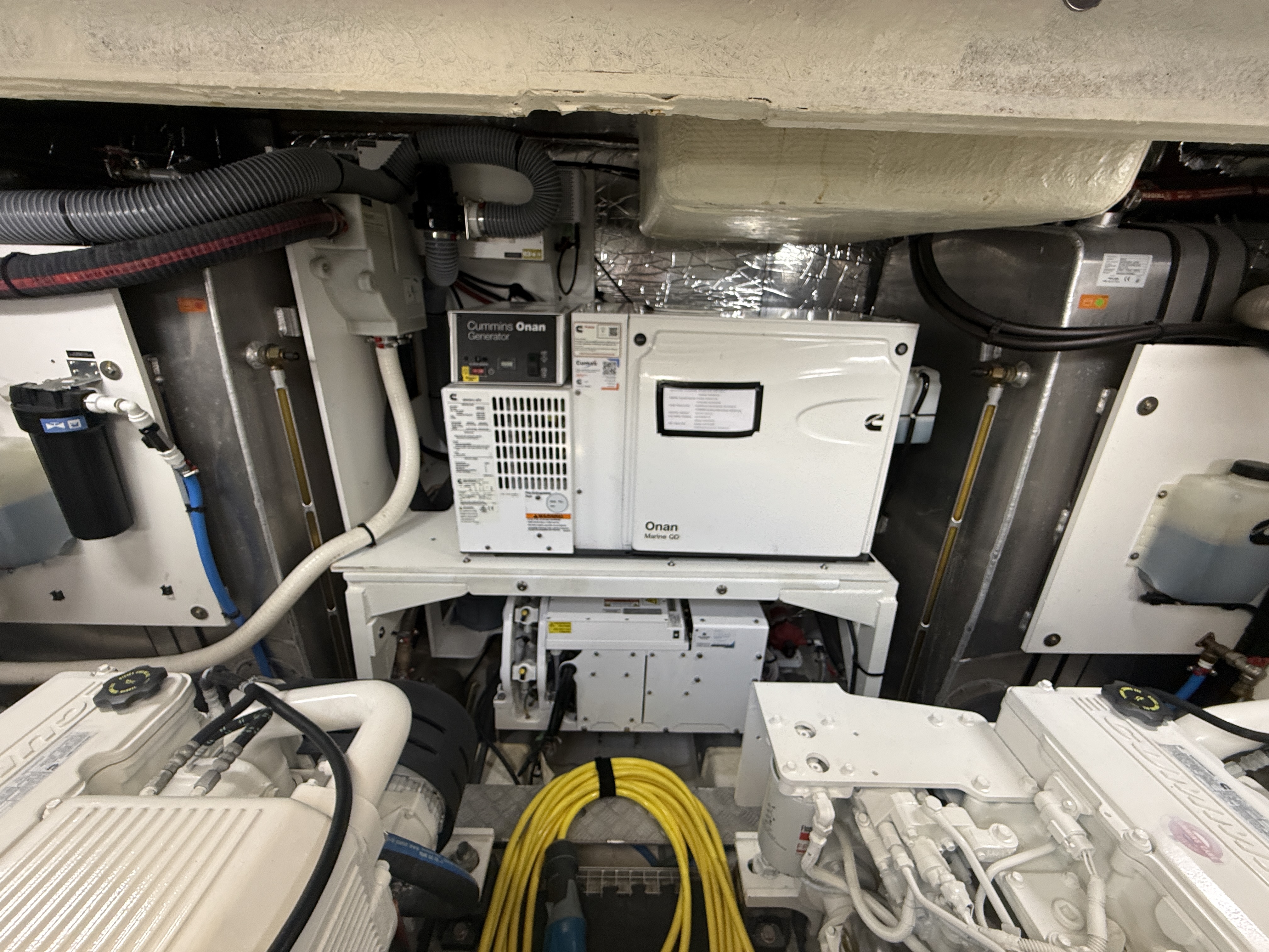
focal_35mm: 14
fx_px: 513
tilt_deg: -21.0
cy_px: 476
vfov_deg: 85.7
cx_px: 634
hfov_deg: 102.1
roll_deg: -1.3
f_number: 2.2
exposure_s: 1/99
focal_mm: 2.22
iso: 160
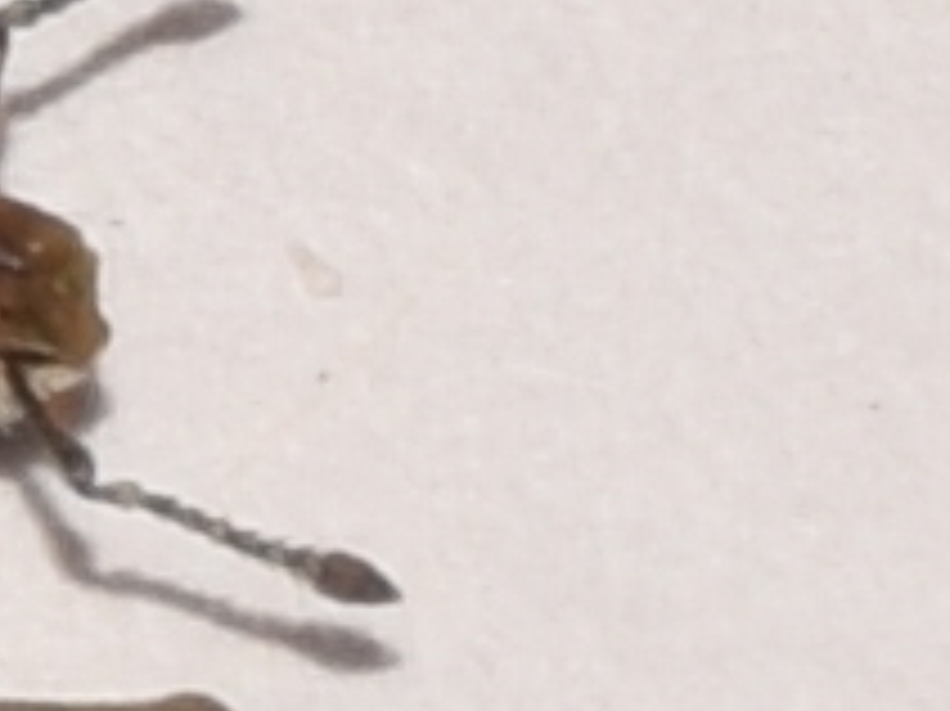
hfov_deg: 2.2
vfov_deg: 1.6
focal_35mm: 919
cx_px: -891
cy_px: 248
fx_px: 25207
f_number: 16
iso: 100
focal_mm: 140
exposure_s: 1/200
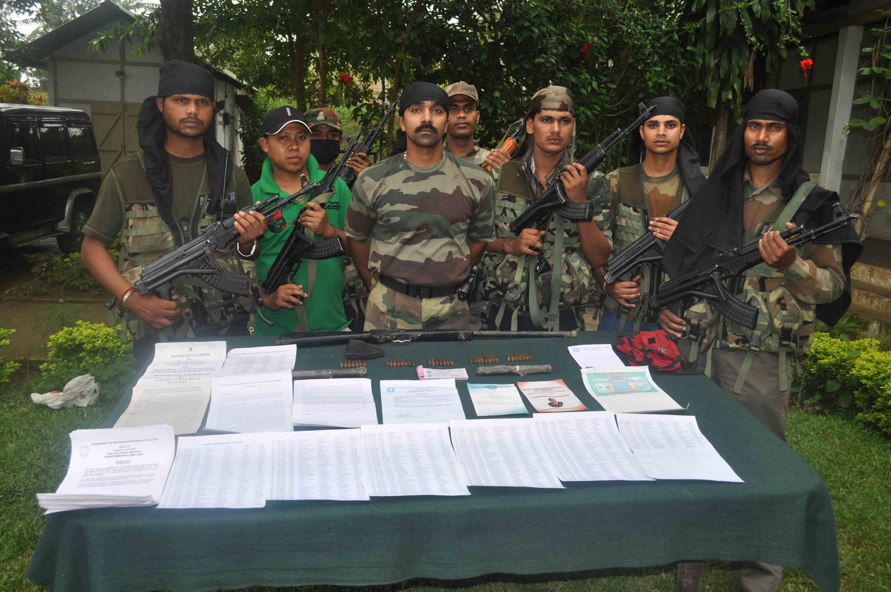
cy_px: 296
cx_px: 446
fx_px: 742
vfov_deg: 43.5
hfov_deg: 62.0
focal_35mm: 30
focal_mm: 20
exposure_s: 1/200
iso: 200
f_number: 5.6
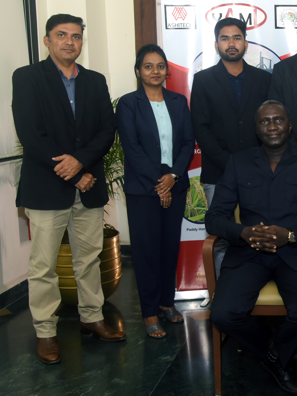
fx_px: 652
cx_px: 330
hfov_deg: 23.9
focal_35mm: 57
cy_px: 173
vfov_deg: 33.7
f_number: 7.1
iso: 800
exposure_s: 1/125
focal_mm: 31
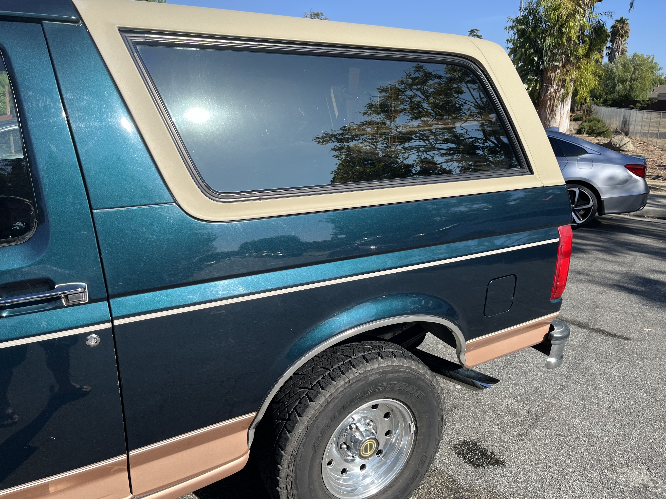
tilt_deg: -15.4
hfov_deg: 67.3
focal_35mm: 26
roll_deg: +0.3
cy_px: 250
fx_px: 500
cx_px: 333
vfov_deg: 53.1
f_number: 1.6
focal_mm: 5.1
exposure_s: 1/2410
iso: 50
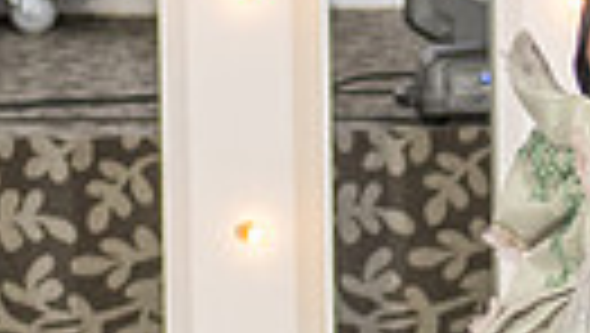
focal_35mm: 406
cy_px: 458
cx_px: 915
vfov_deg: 3.0
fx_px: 6358
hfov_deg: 5.3
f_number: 3.5
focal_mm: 48
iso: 500
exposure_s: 1/160
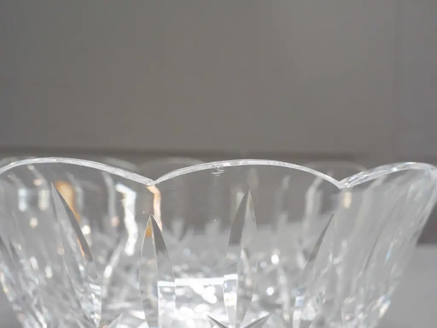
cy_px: 164
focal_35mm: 38
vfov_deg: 37.7
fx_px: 480
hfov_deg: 49.0
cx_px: 218
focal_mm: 19
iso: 3200
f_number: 5.6
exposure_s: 1/160
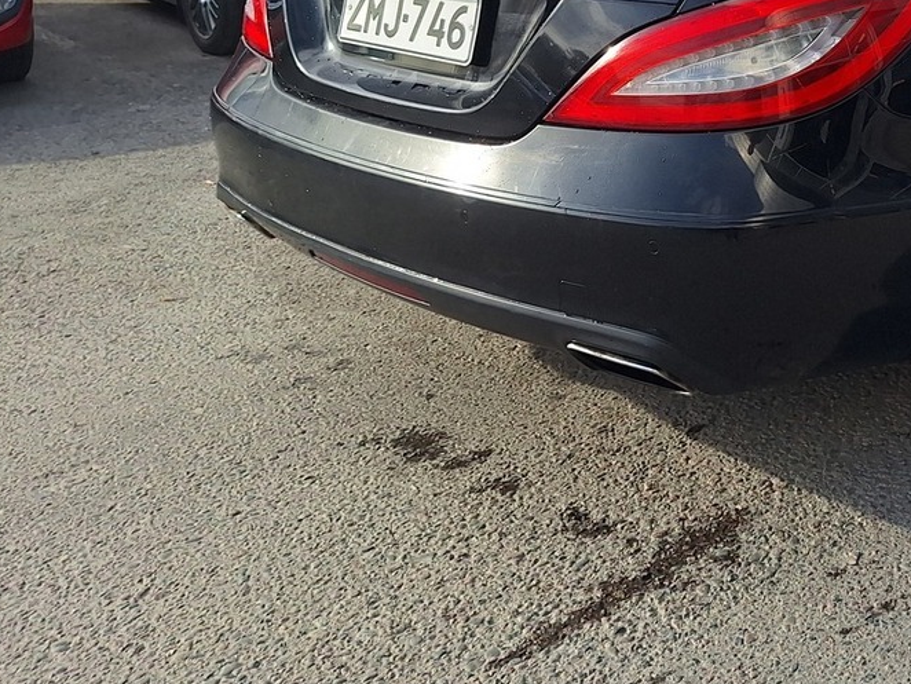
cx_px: 910
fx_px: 1316
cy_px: -17
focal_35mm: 50
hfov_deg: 34.7
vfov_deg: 27.3
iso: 40
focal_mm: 5.54
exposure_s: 1/2123
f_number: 1.8
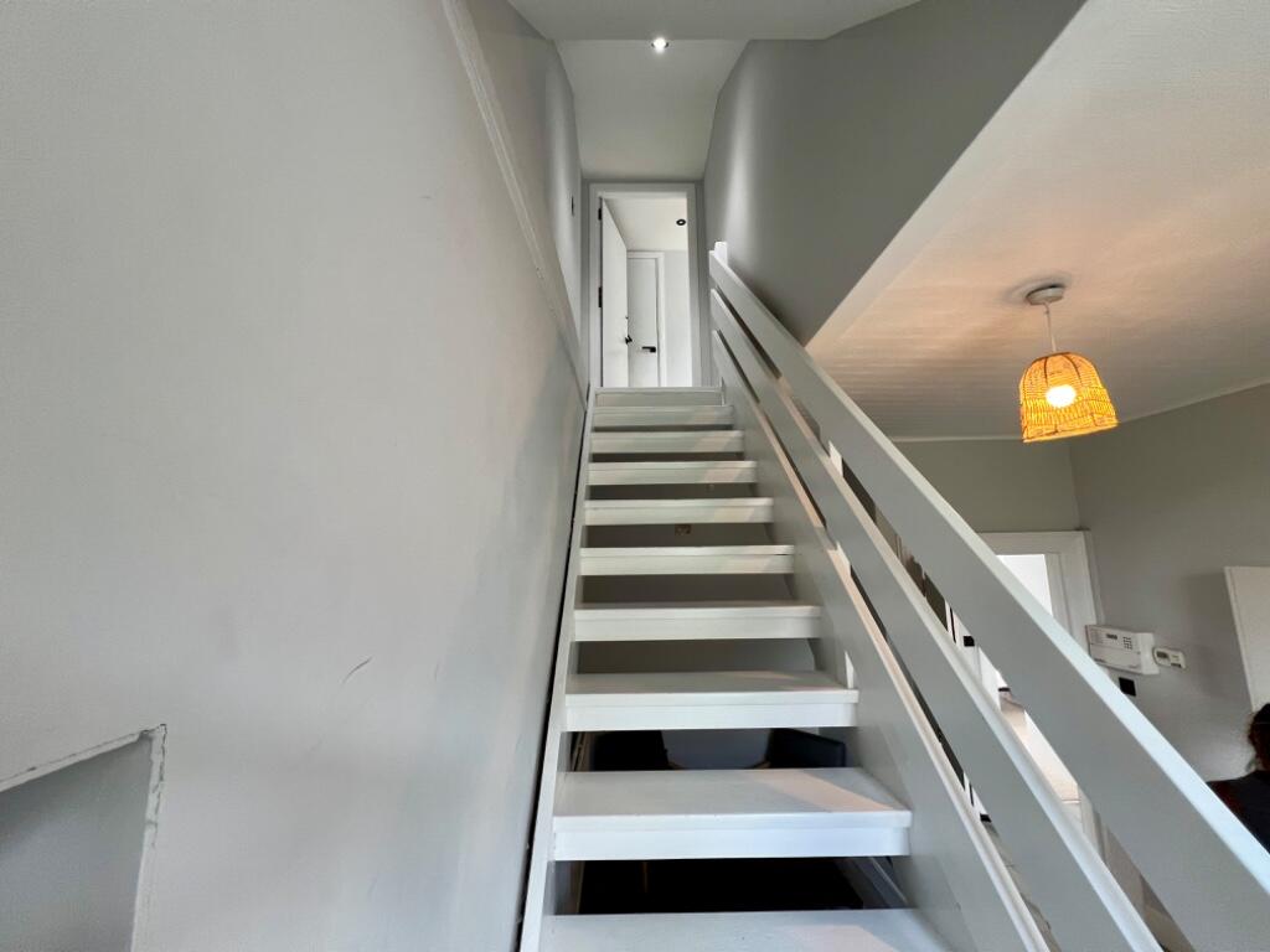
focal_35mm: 13
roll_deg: +1.0
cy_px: 476
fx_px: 477
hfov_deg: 106.2
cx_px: 635
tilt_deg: +8.9
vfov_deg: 89.9
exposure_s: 1/99
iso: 200
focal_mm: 1.57
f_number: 1.8
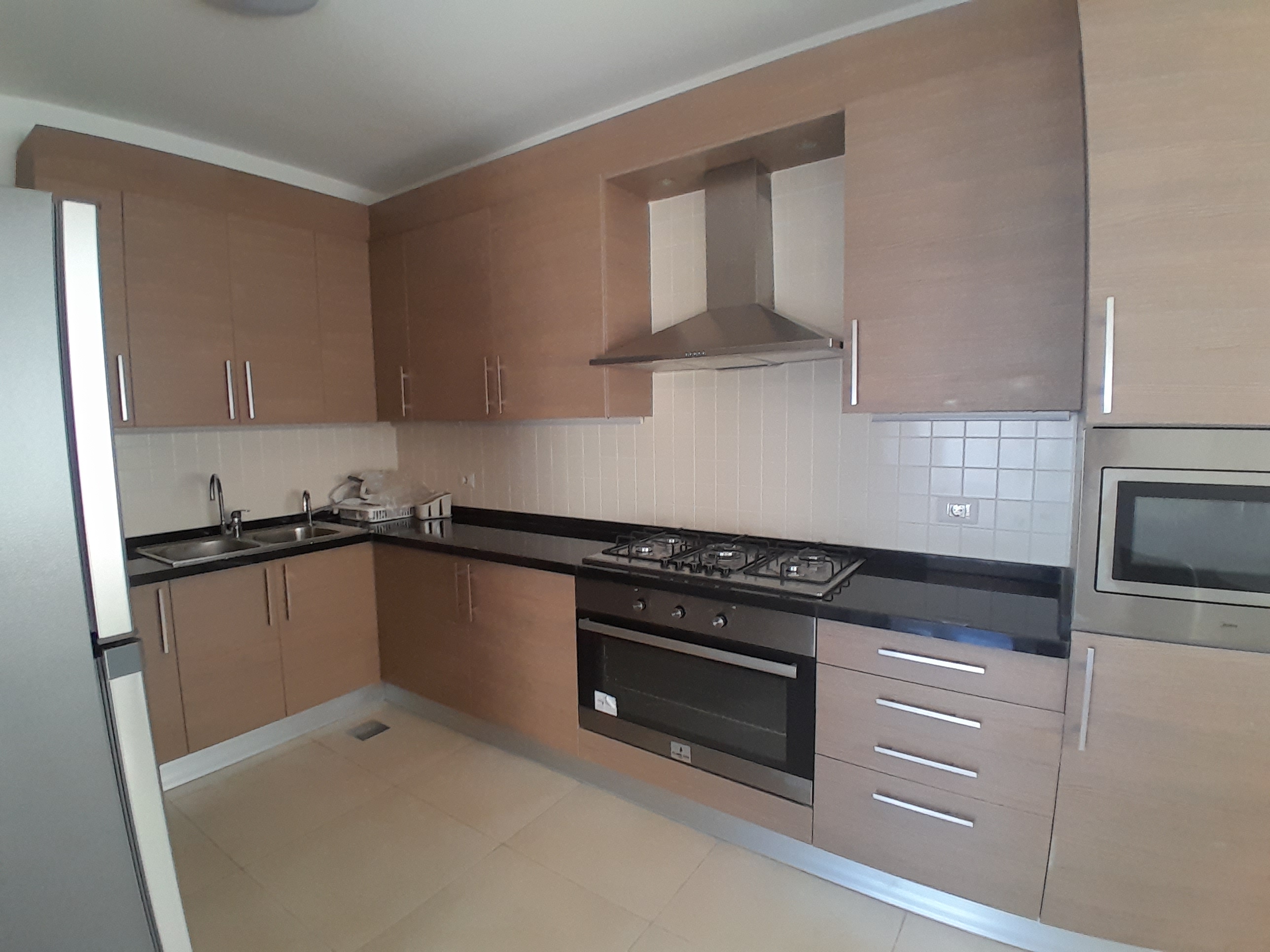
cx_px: 635
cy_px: 476
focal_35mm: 17
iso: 100
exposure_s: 1/50
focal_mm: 1.46
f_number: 2.2
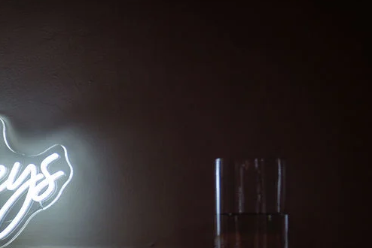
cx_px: -107
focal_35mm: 87
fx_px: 899
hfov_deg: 21.2
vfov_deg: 15.6
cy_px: 203
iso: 100
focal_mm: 28
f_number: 2.8
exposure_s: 1/250
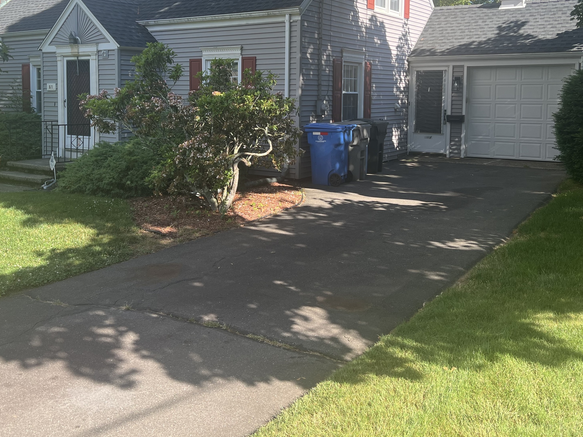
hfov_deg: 51.3
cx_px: 272
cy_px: 138
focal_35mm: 36
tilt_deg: -3.8
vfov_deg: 39.1
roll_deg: -0.1
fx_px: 606
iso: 50
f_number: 1.5
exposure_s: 1/791
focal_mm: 5.7
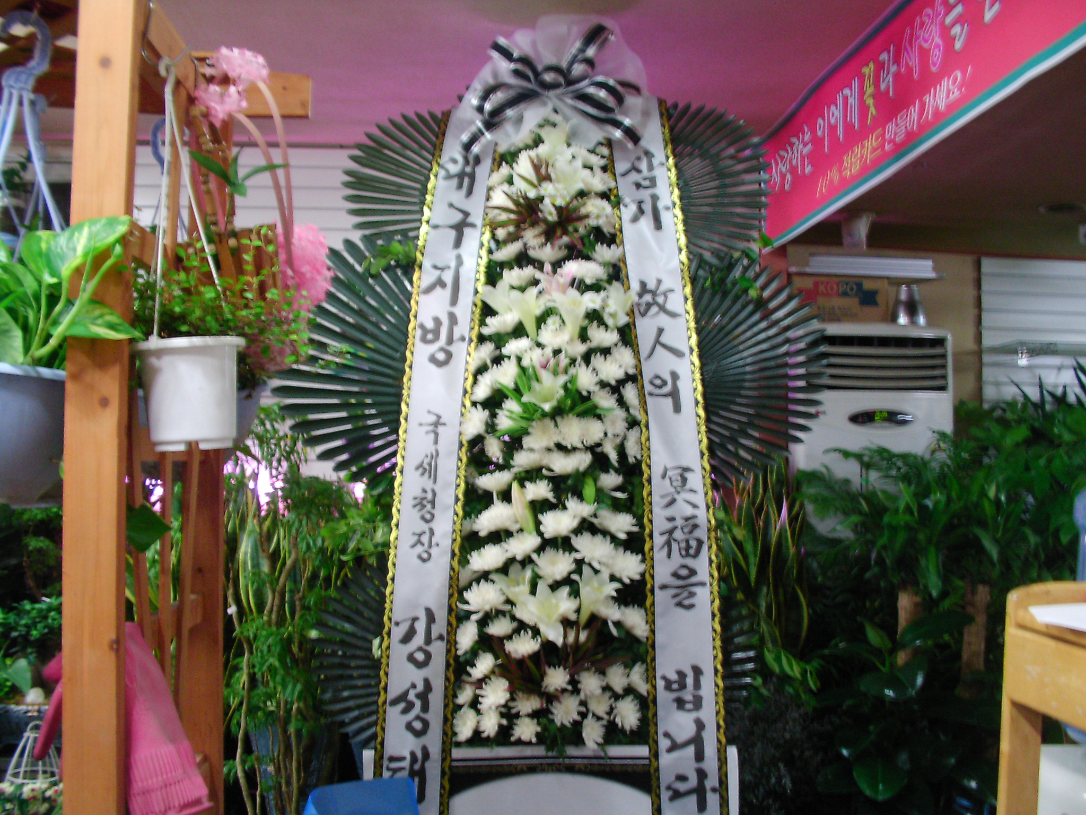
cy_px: 408
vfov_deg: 37.7
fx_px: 1192
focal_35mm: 38
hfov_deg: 49.0
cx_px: 543
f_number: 3.5
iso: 100
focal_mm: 5.8
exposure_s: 1/5
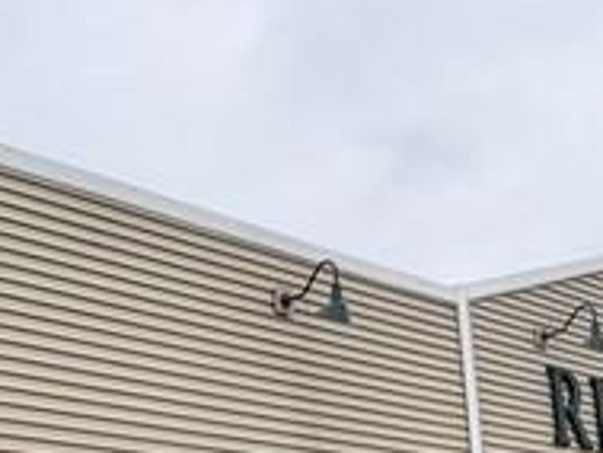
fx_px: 1133
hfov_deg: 29.8
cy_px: 552
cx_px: 290
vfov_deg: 21.0
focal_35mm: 65
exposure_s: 1/822
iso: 80
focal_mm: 6.76
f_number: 1.78
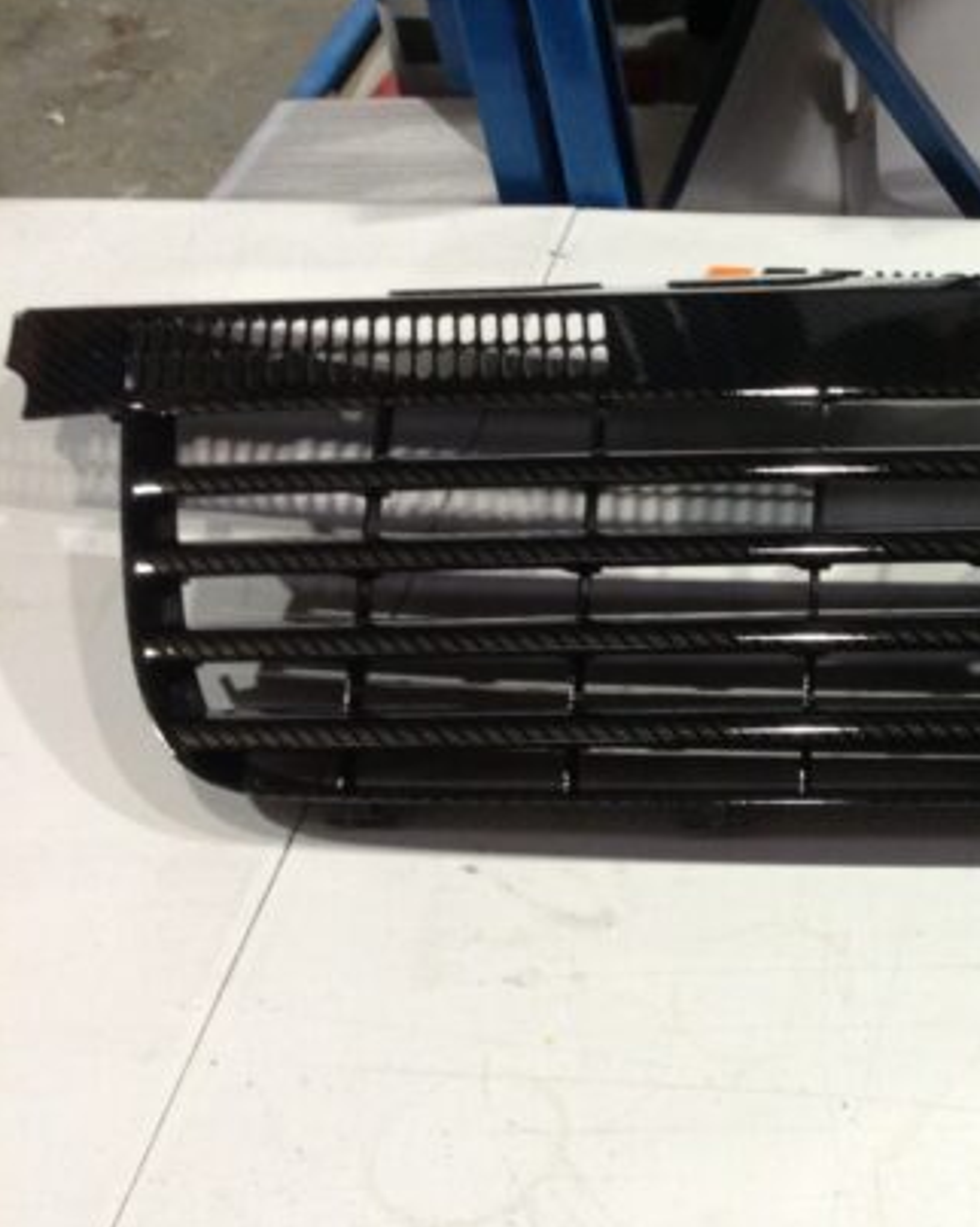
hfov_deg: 21.9
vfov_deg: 29.6
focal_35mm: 64
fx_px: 2322
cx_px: 1208
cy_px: 691
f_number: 2.4
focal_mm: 4.13
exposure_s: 1/20
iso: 125
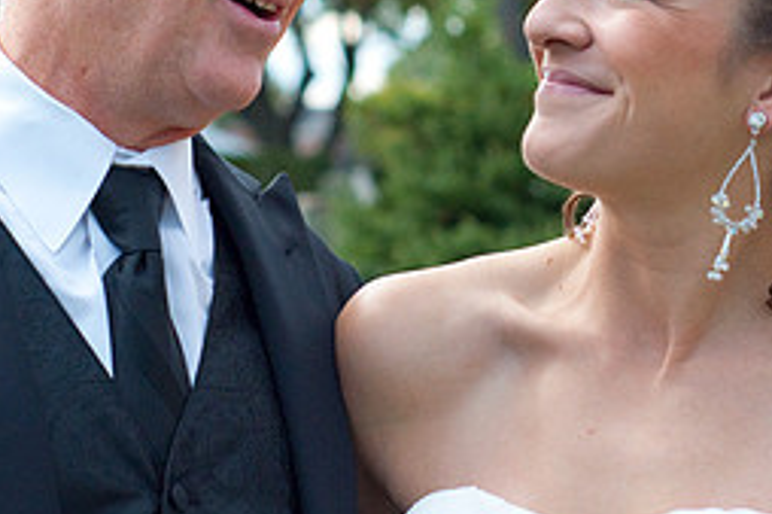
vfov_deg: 8.0
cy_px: -20
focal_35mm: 171
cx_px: 462
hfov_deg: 12.0
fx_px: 3664
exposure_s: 1/3200
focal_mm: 50
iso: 1250
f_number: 4
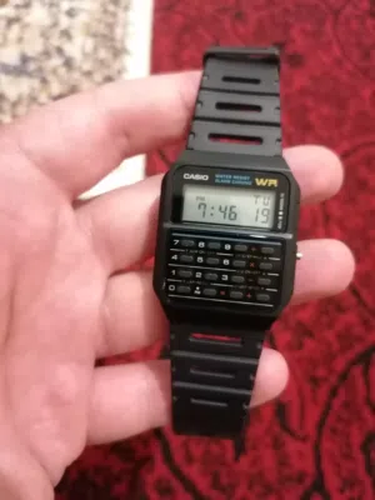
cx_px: 188
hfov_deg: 51.4
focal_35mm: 27
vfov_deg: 65.3
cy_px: 250
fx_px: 390
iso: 1600
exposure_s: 1/16.7
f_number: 1.8
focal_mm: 4.75
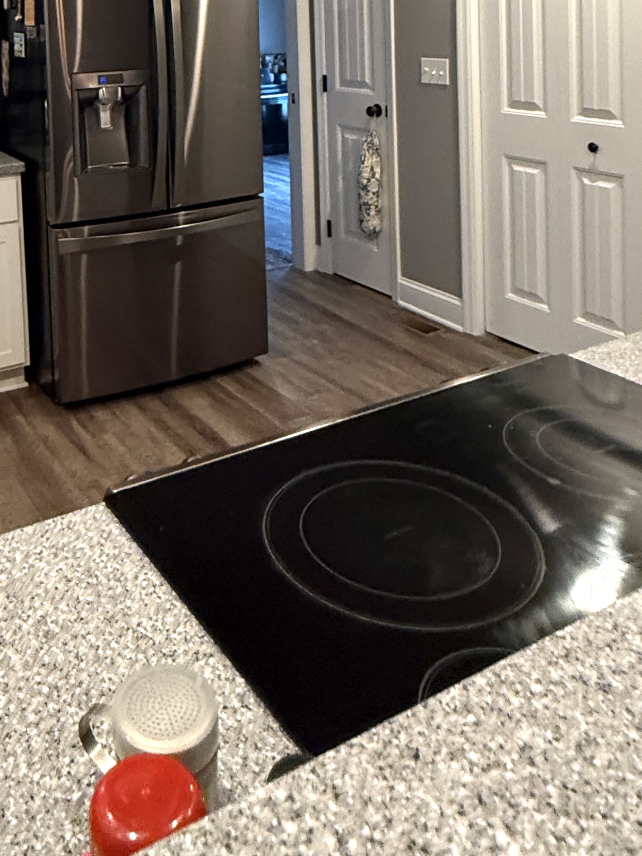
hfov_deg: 39.4
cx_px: 148
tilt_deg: +0.2
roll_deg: -0.1
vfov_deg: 46.3
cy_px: 52
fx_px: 865
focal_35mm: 35
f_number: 2.2
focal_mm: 2.22
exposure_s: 1/60
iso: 500
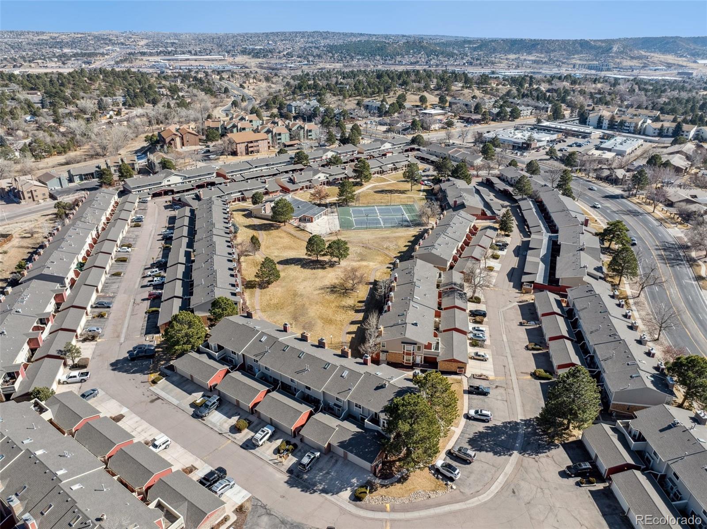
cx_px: 354
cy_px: 264
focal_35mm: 24
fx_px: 490
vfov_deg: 56.7
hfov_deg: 71.6
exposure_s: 1/2000
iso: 120
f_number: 2.8
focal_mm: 12.3
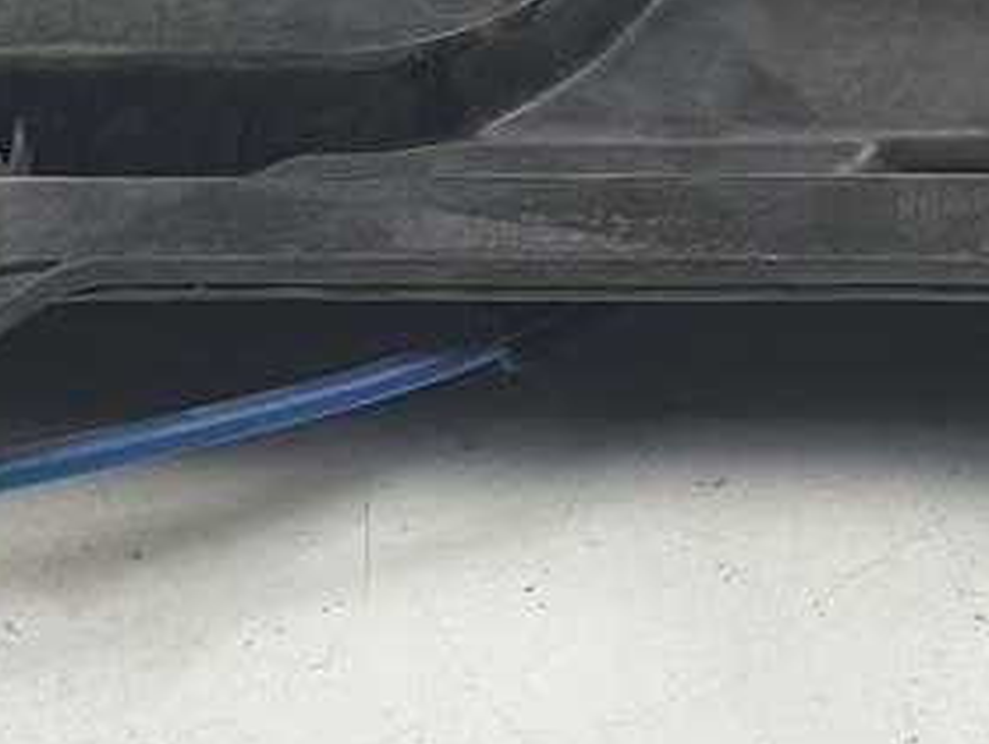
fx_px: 3833
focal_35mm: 134
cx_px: 805
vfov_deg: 10.4
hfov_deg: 14.6
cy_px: -588
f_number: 2.4
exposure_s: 1/154
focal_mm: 4.3
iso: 50
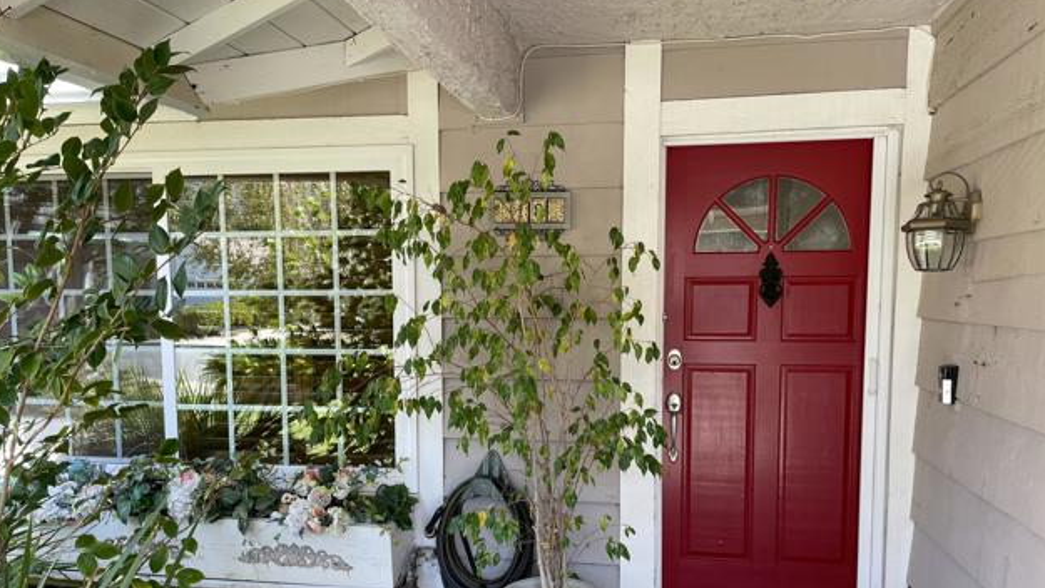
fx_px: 804
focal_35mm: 29
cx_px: 527
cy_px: 379
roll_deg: +0.7
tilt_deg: -6.2
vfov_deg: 39.9
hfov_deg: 66.0
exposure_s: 1/121
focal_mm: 4.2
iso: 40
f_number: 1.6
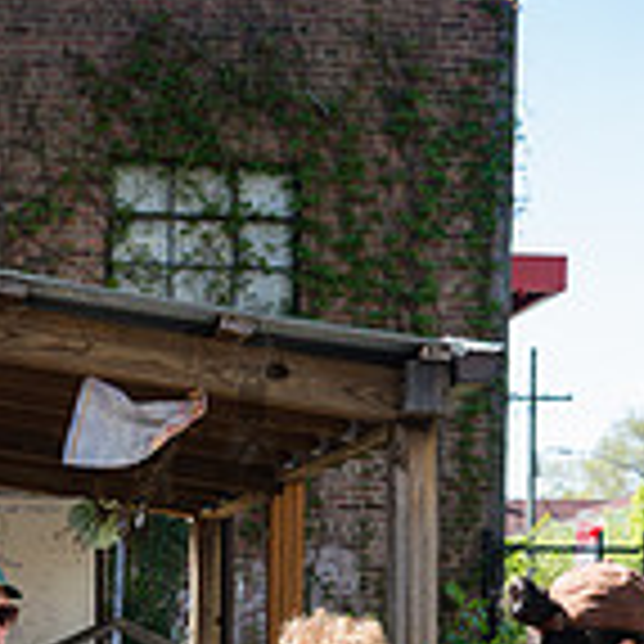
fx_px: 2547
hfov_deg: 14.4
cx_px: 248
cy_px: 820
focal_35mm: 121
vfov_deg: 13.9
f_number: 3.5
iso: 100
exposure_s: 1/320
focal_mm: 35
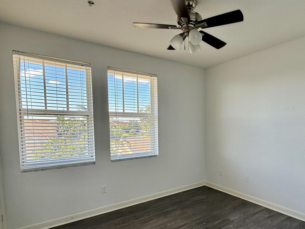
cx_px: 191
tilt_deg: -4.7
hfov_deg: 75.0
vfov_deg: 60.5
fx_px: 194
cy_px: 138
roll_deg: +0.1
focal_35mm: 22
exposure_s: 1/99
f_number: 2.2
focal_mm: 2.22
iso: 80
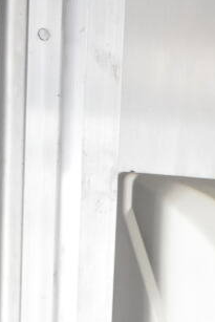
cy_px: 434
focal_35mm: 120
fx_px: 1078
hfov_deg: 11.0
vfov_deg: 16.0
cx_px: 298
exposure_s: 1/80
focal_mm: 27
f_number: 4.5
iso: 1600
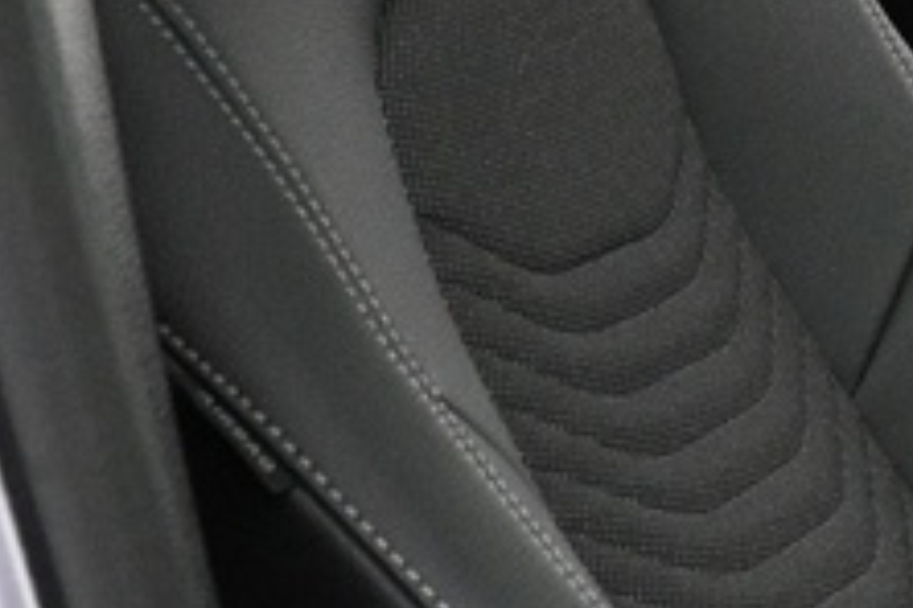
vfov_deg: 7.8
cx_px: 2060
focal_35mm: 175
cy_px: 633
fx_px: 4438
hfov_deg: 10.4
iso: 1600
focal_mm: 16
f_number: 3.5
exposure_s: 1/30
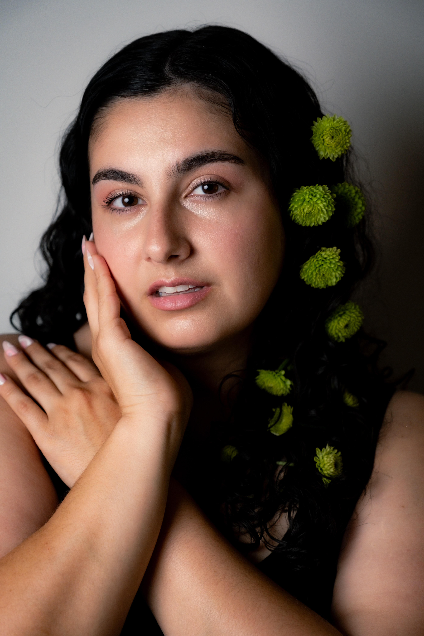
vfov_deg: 34.5
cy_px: 318
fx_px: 1025
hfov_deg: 23.4
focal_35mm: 58
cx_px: 212
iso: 640
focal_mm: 38.8
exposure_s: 1/60
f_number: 2.8
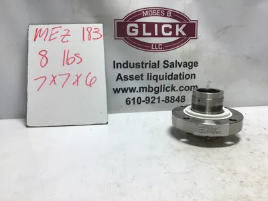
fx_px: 240
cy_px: 100
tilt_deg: -14.6
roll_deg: +0.5
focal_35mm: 31
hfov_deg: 58.4
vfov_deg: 45.4
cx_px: 134
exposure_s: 1/134
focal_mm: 3.3
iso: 25
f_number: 2.4
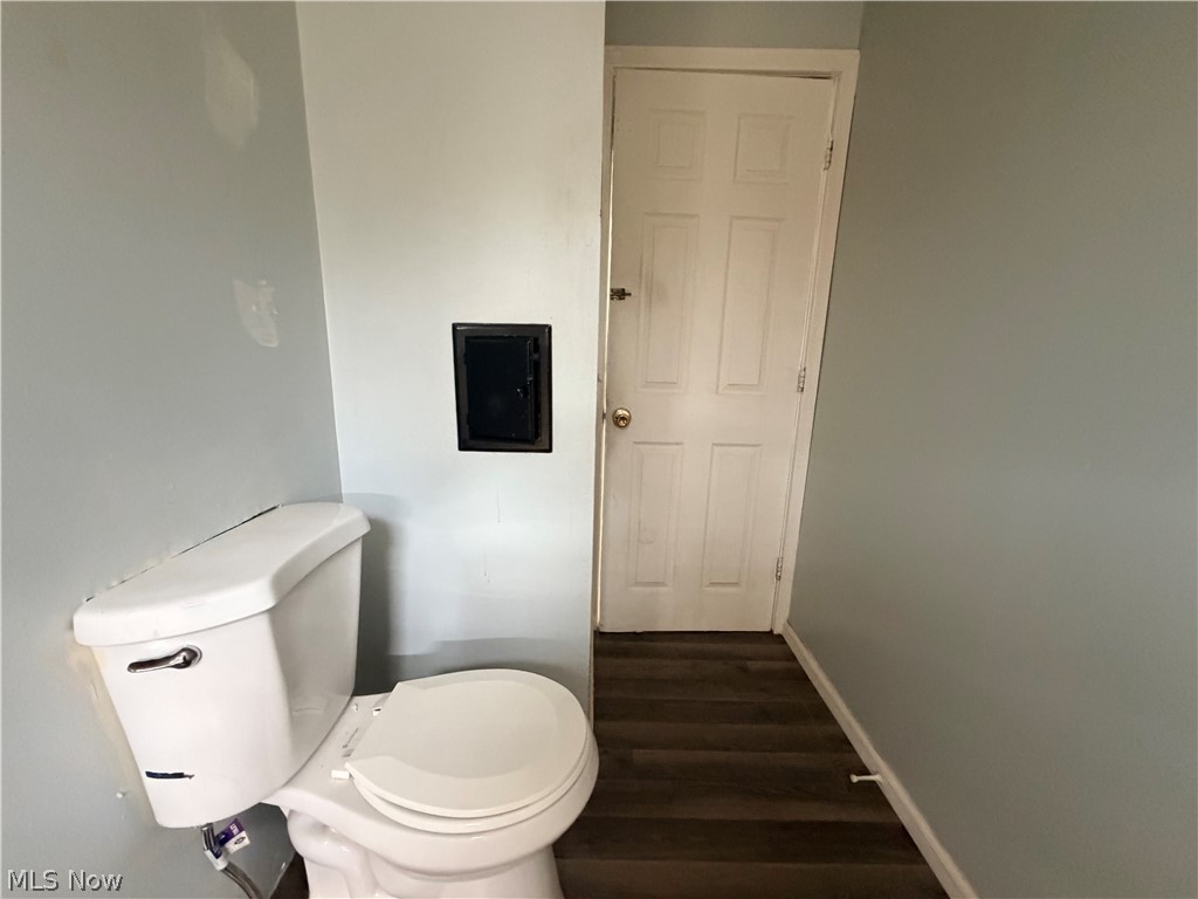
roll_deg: -0.8
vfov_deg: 85.7
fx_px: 485
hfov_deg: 102.1
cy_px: 450
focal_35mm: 14
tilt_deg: -13.1
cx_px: 599
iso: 1000
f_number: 2.2
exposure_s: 1/60
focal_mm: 2.22
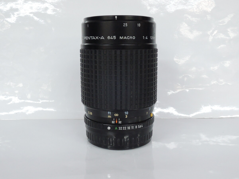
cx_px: 120
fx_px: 276
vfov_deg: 36.0
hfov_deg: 46.8
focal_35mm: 40
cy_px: 90
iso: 1600
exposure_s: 1/80
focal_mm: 8.6
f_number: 5.6
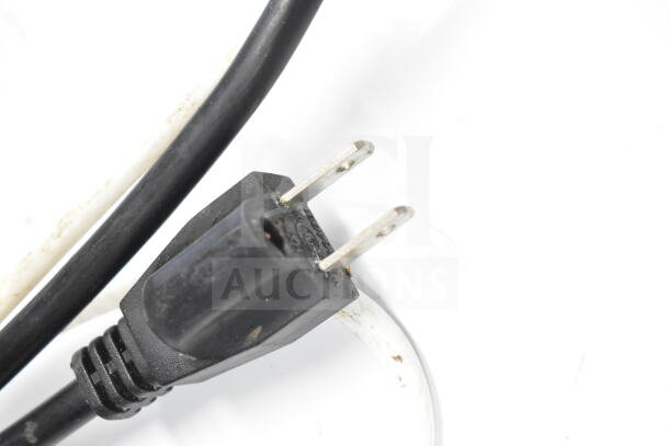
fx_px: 1282
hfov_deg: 29.2
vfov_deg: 19.7
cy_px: 223
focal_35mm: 69
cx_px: 334
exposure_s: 1/80
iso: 3200
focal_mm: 46
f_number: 5.3
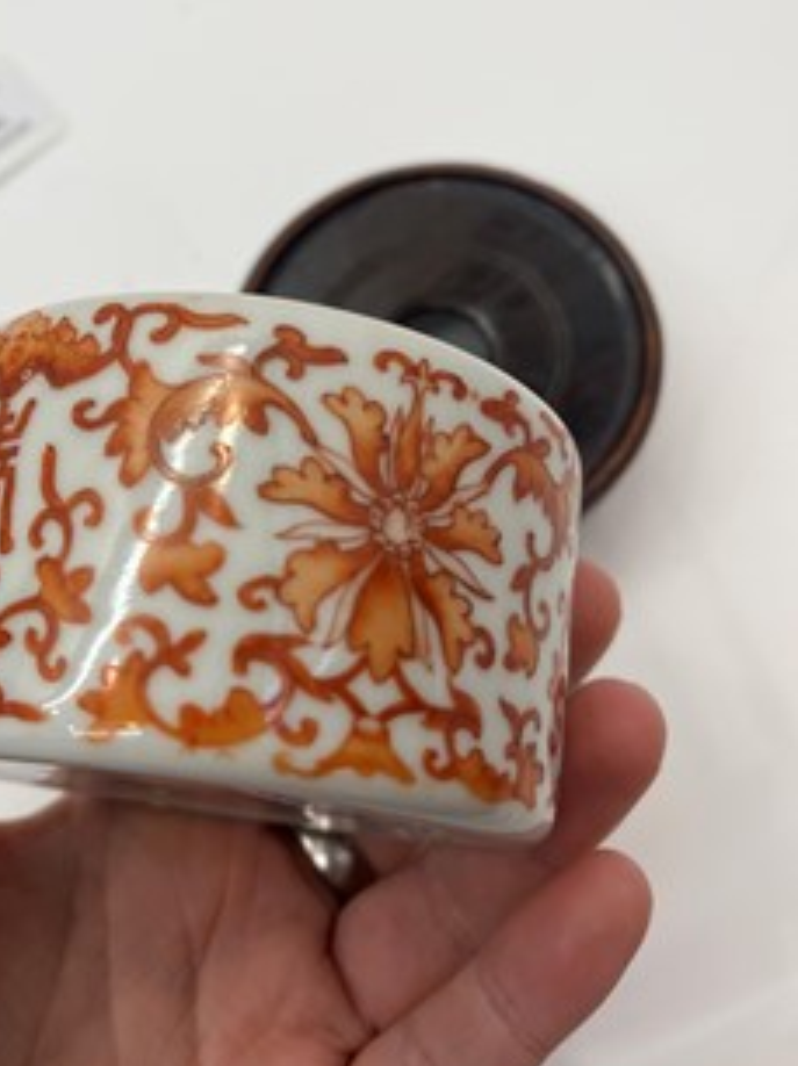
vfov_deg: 53.9
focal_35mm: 34
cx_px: 279
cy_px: 470
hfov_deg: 41.3
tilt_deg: -71.5
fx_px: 1047
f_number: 1.6
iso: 32
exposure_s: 1/120
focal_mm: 5.1
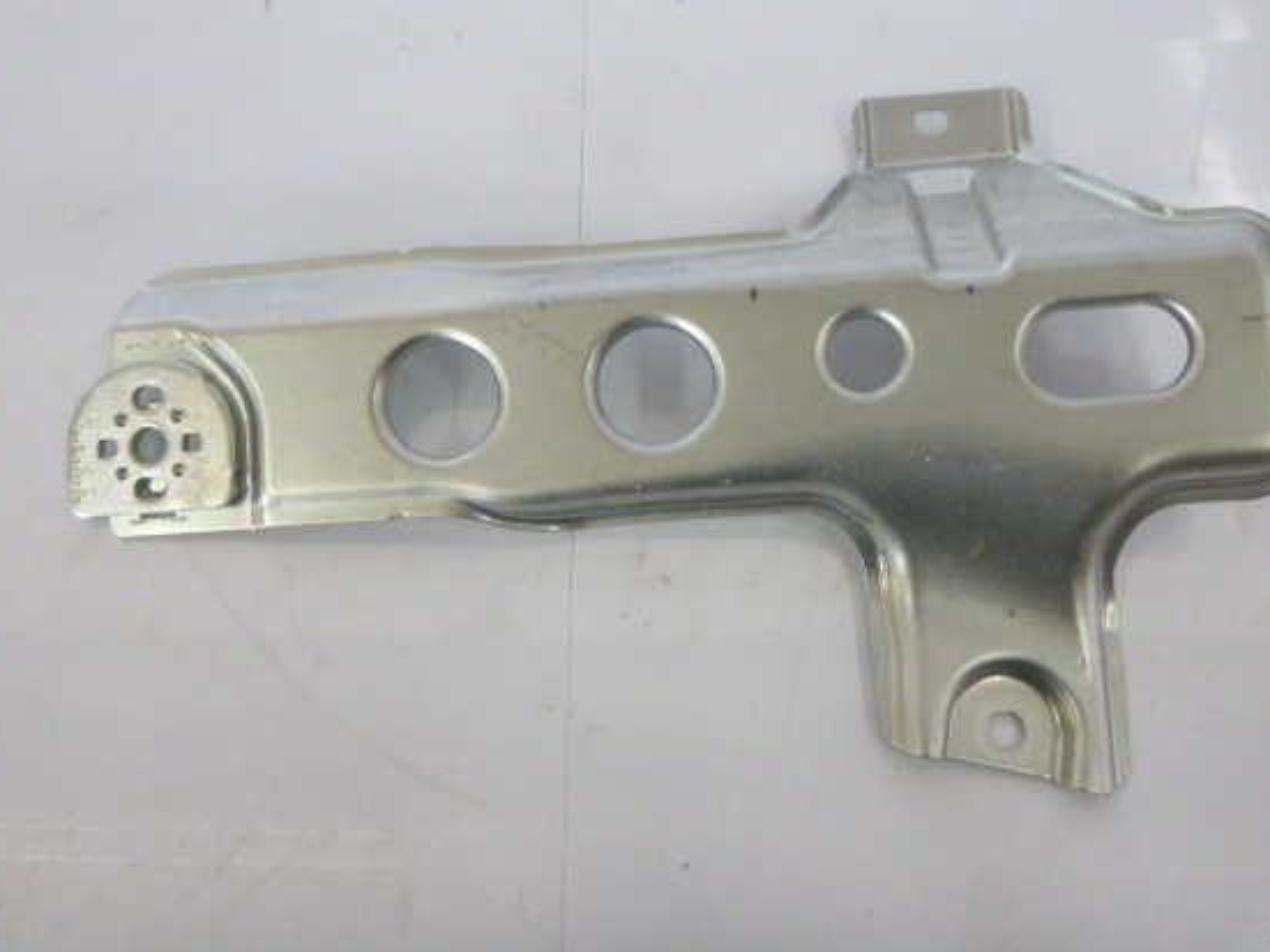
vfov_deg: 39.6
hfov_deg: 51.3
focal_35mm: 36
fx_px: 1320
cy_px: 406
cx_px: 671
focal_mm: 5.5
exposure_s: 1/30
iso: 400
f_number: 4.2
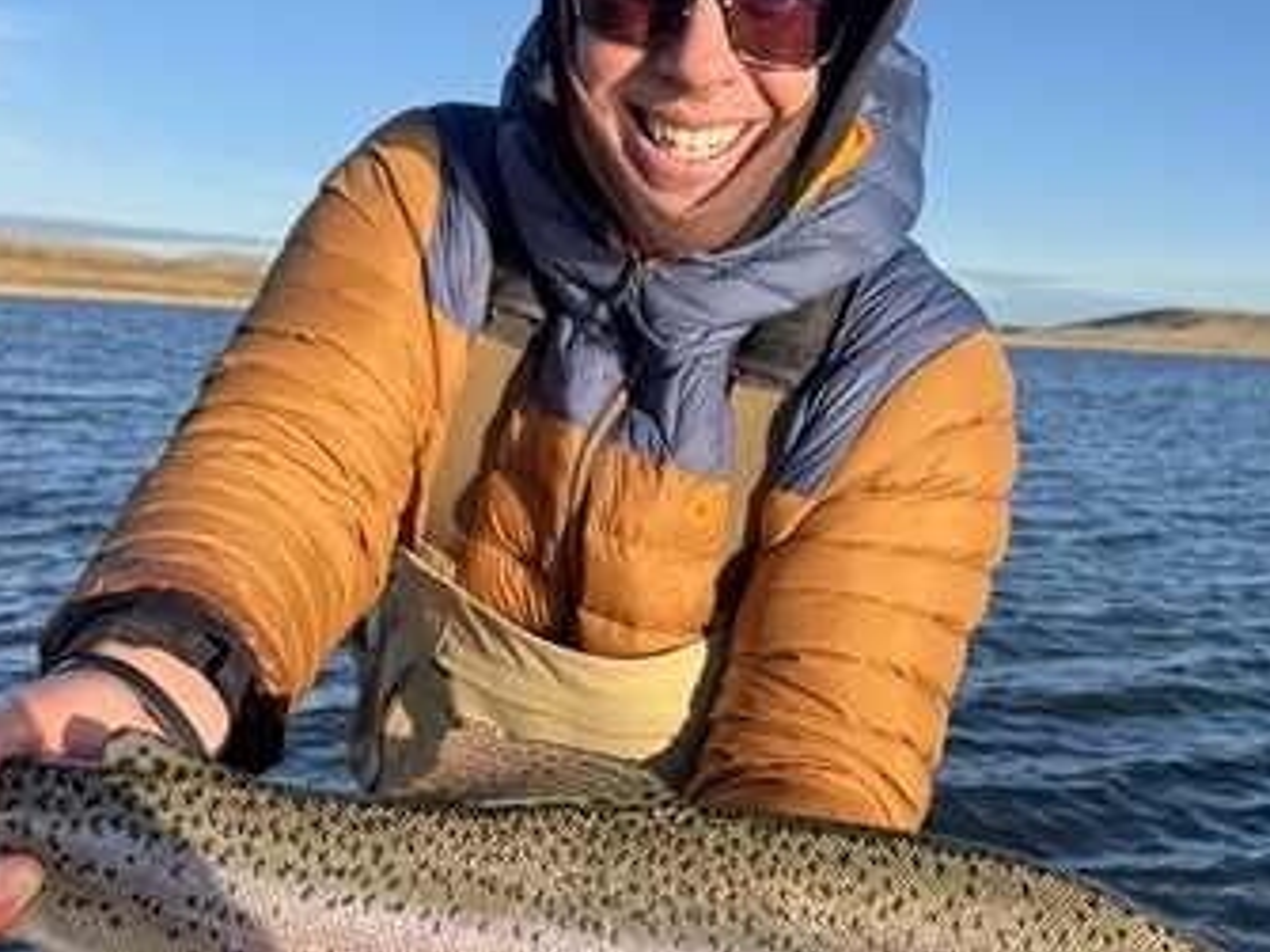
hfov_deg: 43.8
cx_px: 572
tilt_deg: -13.9
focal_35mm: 43
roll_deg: -2.1
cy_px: 717
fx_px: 1577
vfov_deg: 32.9
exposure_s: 1/2105
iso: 80
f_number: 1.78
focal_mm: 6.76
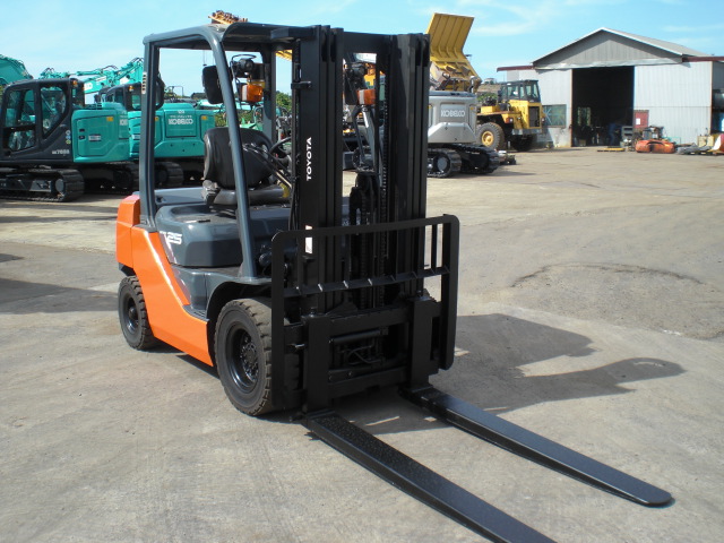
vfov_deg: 37.7
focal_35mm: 38
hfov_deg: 49.0
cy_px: 272
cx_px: 362
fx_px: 795
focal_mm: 6.3
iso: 64
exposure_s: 1/200
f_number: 5.6
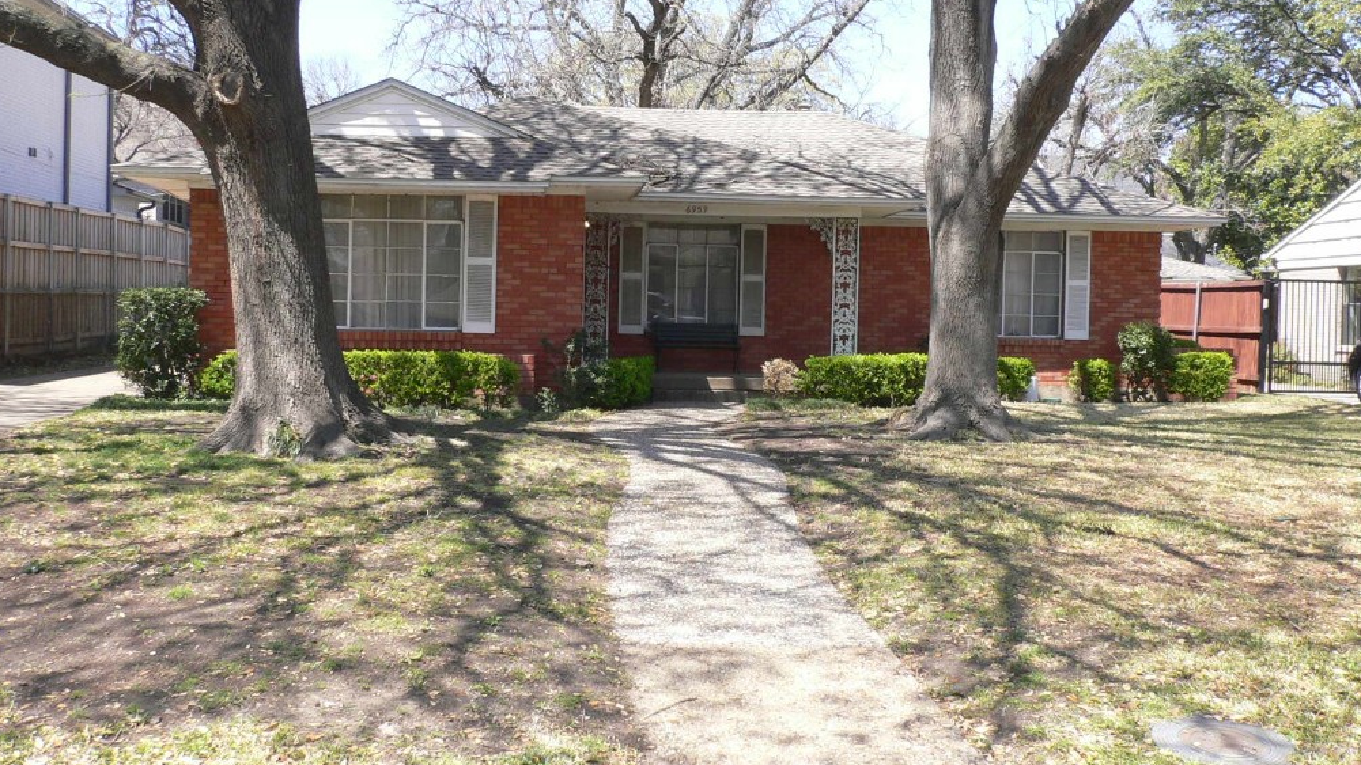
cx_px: 684
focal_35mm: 39
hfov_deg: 51.6
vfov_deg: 30.4
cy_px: 332
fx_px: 1407
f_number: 5.6
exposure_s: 1/125
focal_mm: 5.8
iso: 150
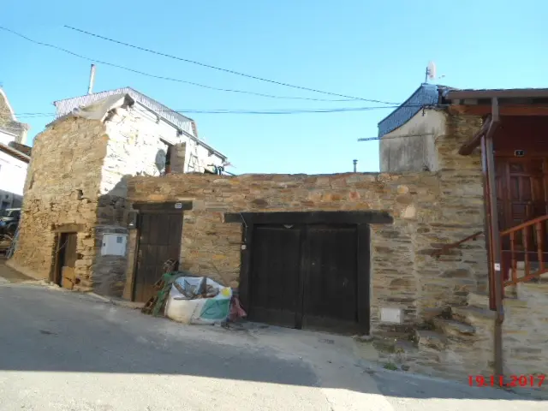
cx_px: 274
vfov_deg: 53.1
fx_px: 412
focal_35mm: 26
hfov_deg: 67.3
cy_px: 206
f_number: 2.8
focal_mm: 4.7
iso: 80
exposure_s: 1/320
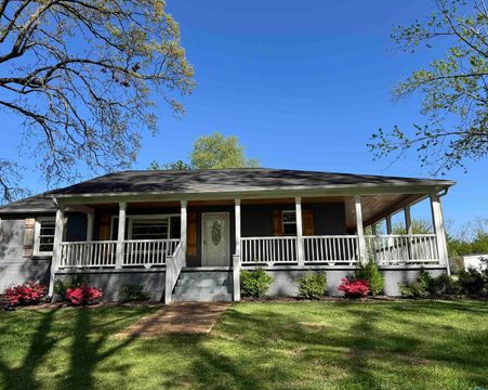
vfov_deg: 54.9
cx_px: 237
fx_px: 375
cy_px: 197
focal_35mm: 26
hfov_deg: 66.1
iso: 80
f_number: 1.78
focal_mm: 6.76
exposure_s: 1/3096
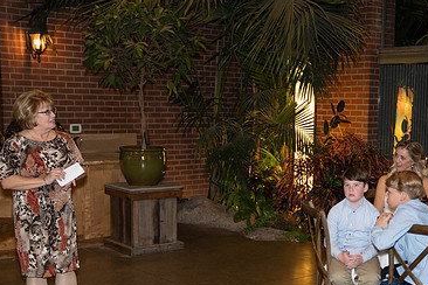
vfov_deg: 23.6
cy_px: 199
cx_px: 295
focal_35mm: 57
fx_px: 678
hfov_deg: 34.6
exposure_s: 1/125
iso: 2000
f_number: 2.8
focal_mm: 36
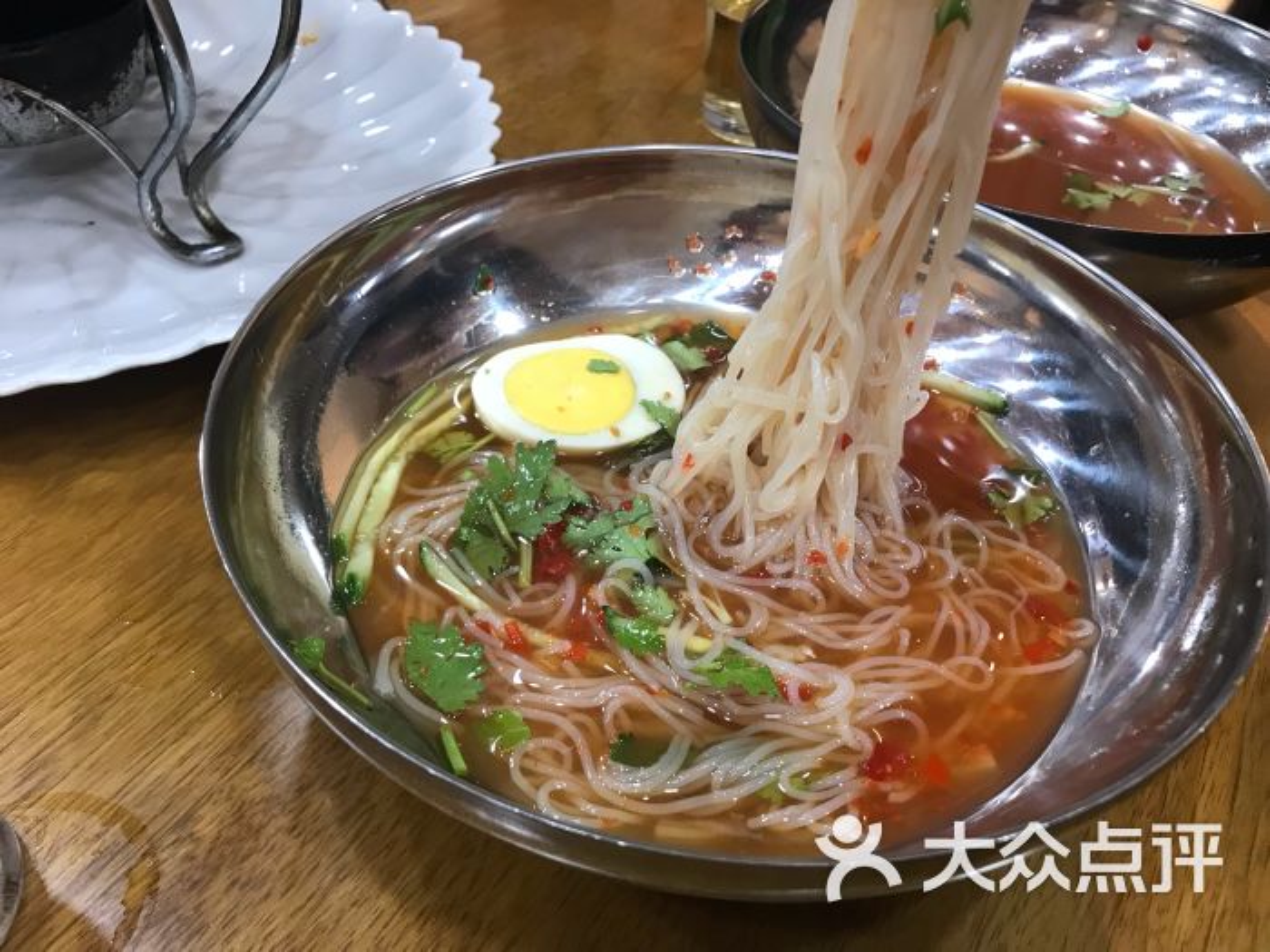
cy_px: 476
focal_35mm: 28
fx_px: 1027
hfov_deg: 63.4
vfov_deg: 49.7
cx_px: 635
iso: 40
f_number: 1.8
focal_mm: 3.99
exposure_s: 1/17
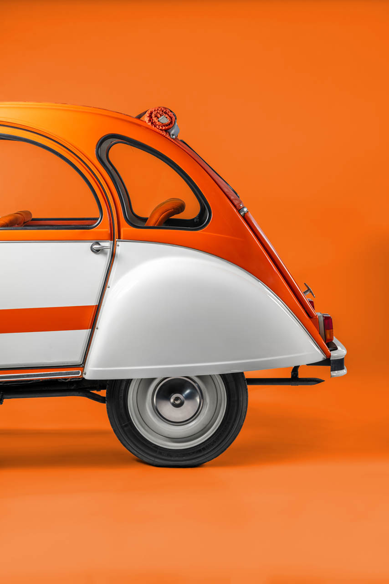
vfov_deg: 22.6
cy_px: 292
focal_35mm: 90
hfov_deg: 15.2
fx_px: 1458
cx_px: 194
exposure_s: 1/60
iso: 400
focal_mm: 90
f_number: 8
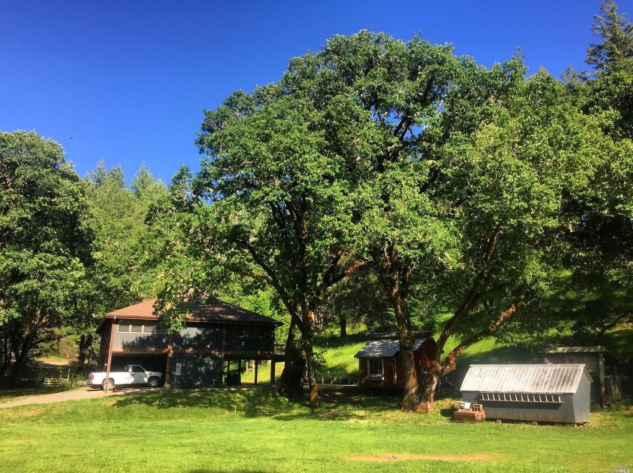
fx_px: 530
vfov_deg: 48.2
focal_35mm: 29
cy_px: 236
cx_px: 316
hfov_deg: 61.7
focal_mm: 4.15
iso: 32
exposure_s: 1/638
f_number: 2.2
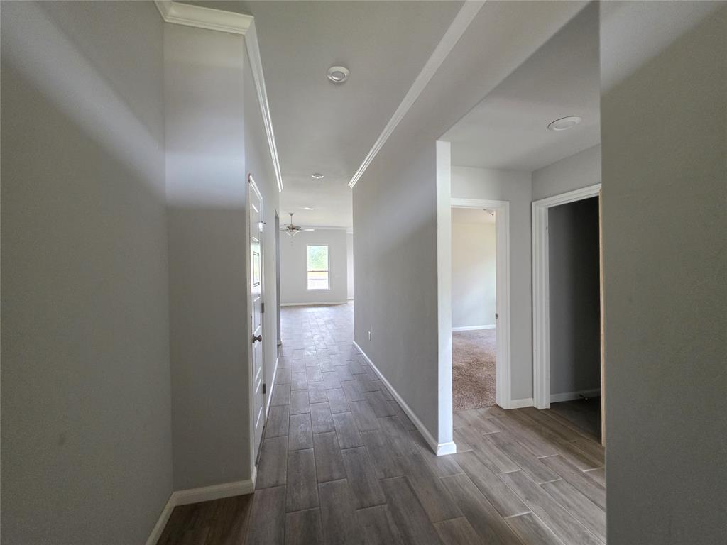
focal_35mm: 13
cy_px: 272
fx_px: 273
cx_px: 364
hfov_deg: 106.2
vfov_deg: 89.9
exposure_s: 1/100
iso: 400
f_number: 1.9
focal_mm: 2.2
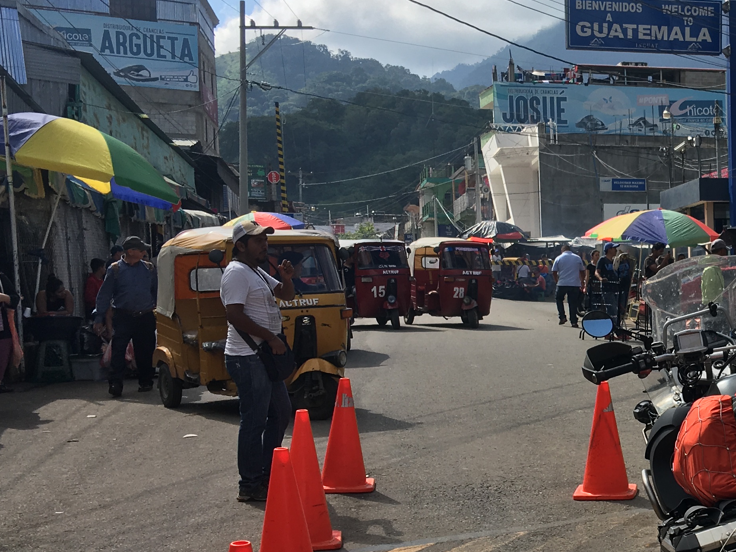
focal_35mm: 63
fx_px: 1339
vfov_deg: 23.2
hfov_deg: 28.9
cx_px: 720
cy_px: 372
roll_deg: +1.4
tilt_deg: +0.3
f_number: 2.2
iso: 25
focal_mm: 4.15
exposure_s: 1/1789
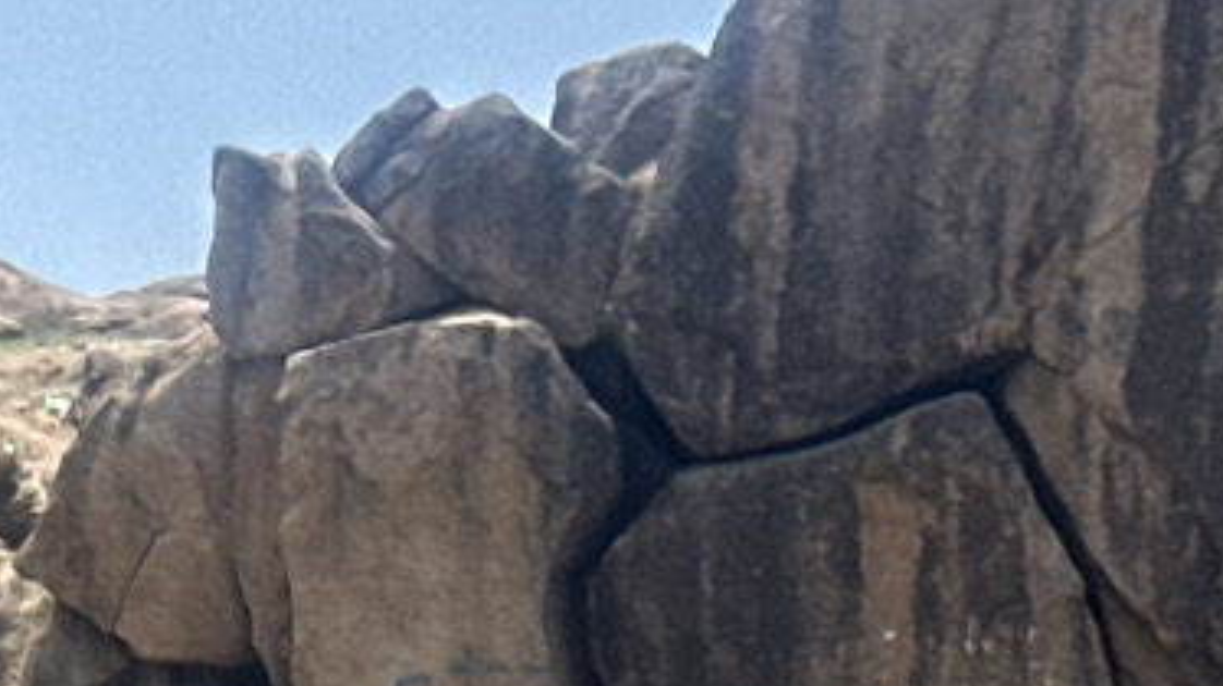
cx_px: 1167
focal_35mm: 280
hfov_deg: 7.7
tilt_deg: +0.6
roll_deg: +1.5
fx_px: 9076
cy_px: 1637
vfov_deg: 4.2
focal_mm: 6.86
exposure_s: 1/1953
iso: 64
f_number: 1.78
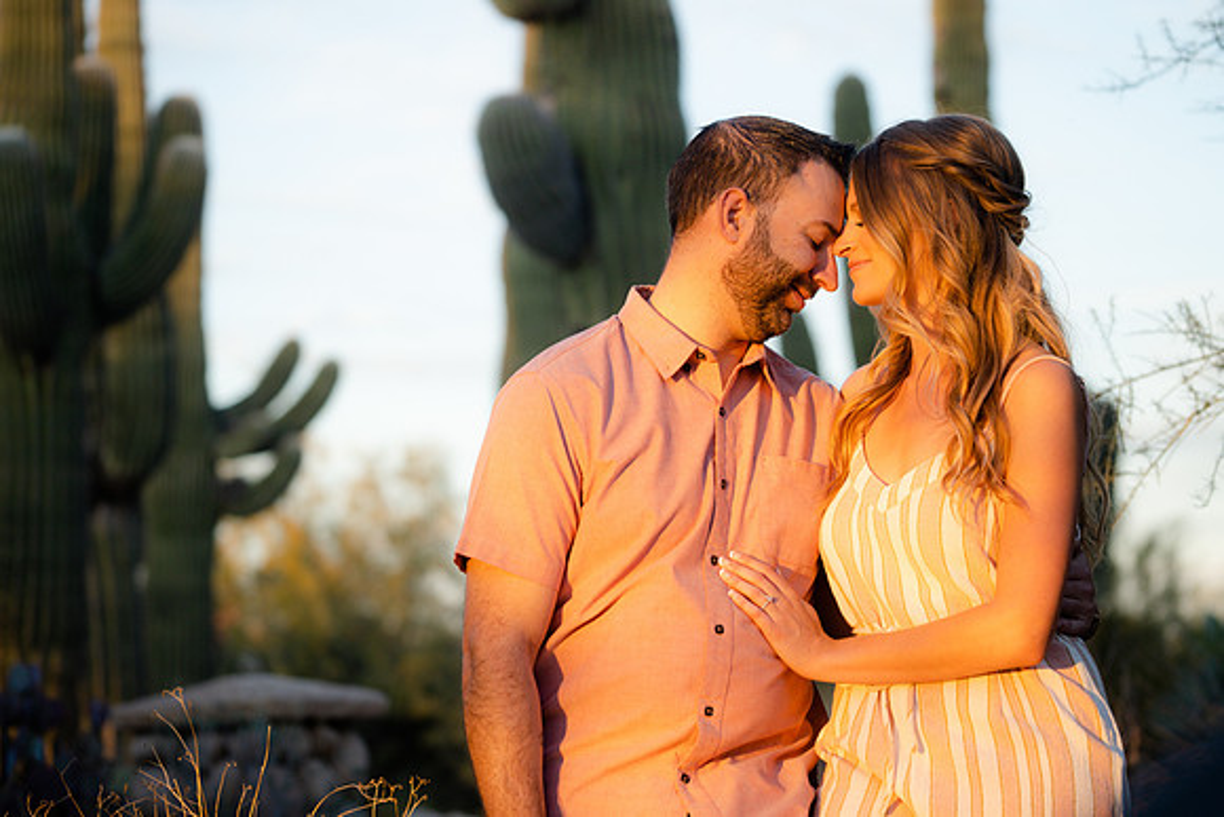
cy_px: 408
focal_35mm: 121
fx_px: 4115
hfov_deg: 16.9
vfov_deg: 11.3
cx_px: 612
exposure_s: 1/250
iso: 320
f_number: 4
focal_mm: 121
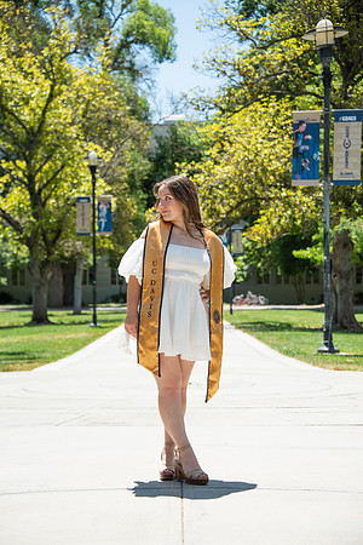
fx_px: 1286
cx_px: 182
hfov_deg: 16.1
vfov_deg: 23.9
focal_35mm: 85
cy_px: 272
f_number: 5.6
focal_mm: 85
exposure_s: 1/2500
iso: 500
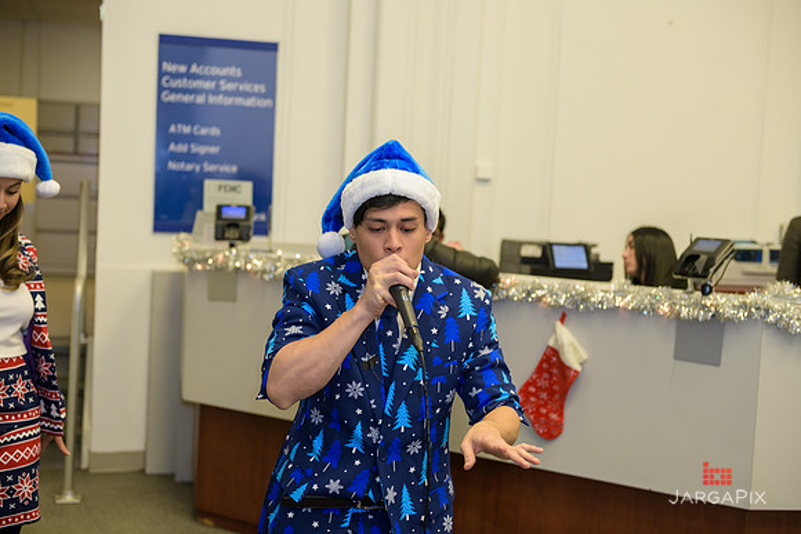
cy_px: 267
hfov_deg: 36.2
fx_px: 1224
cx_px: 400
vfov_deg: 24.6
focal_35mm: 55
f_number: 3.2
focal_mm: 55
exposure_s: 1/125
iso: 1000
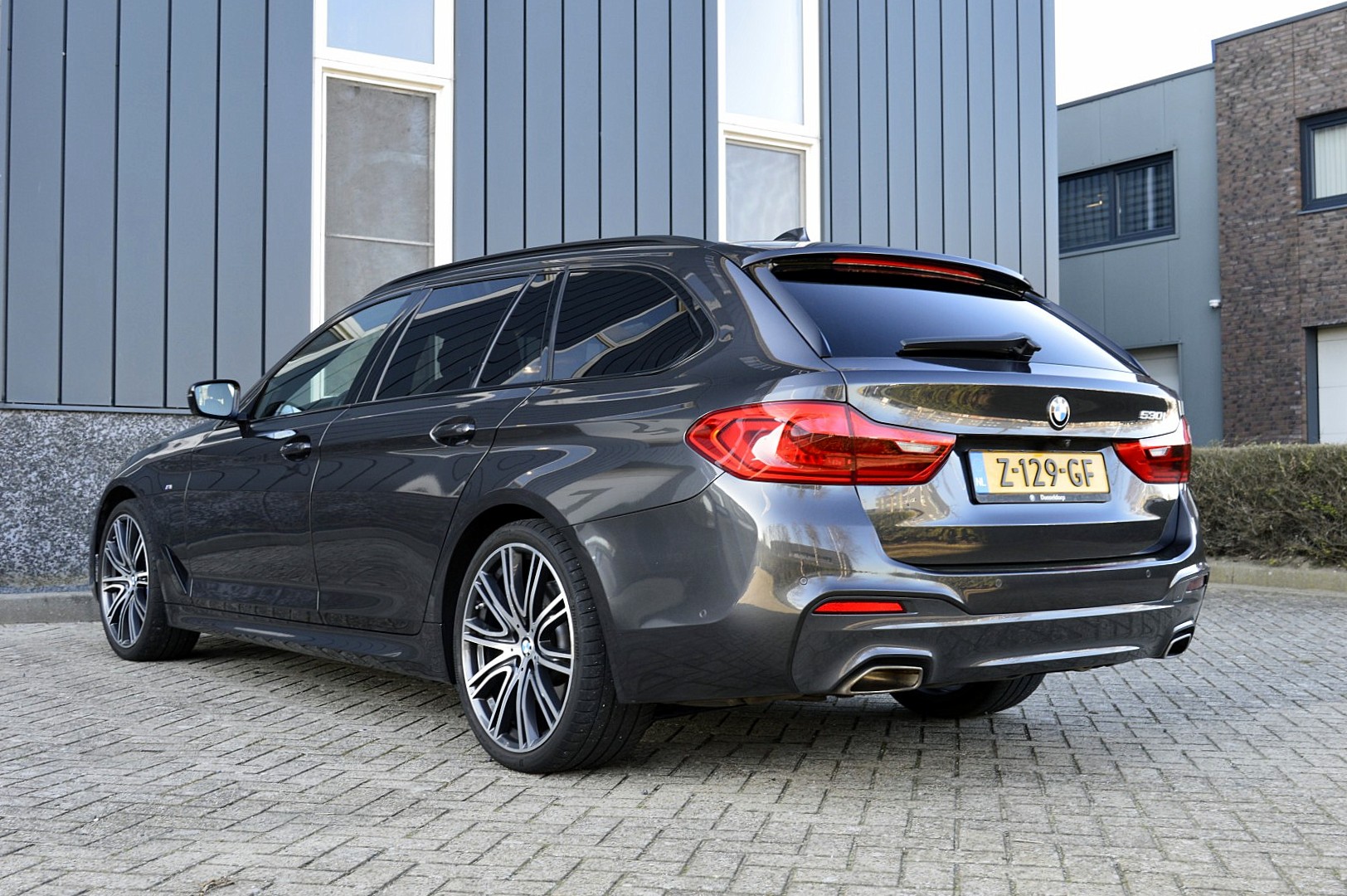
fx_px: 1570
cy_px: 448
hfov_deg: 46.4
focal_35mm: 42
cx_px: 674
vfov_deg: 31.8
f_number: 8
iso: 400
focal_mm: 28
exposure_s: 1/60
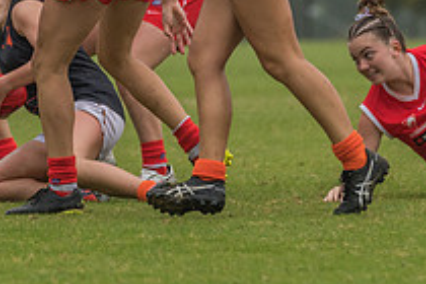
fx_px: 11111
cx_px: 103
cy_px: -119
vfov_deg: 1.5
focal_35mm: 939
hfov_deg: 2.2
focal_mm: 300
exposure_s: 1/1600
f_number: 5.6
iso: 500
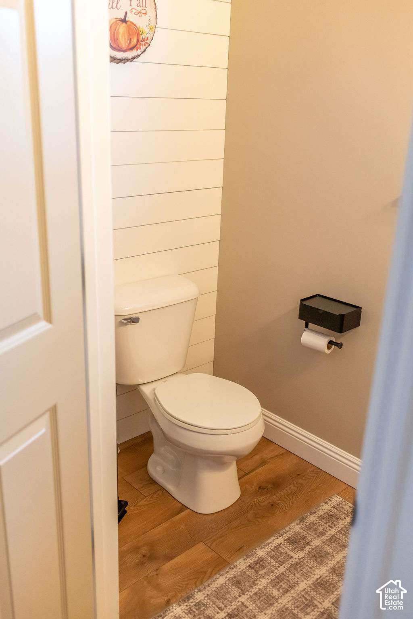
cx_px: 206
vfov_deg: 54.4
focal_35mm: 35
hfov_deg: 37.9
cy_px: 310
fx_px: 602
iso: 1000
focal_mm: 35
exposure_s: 1/250
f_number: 3.2
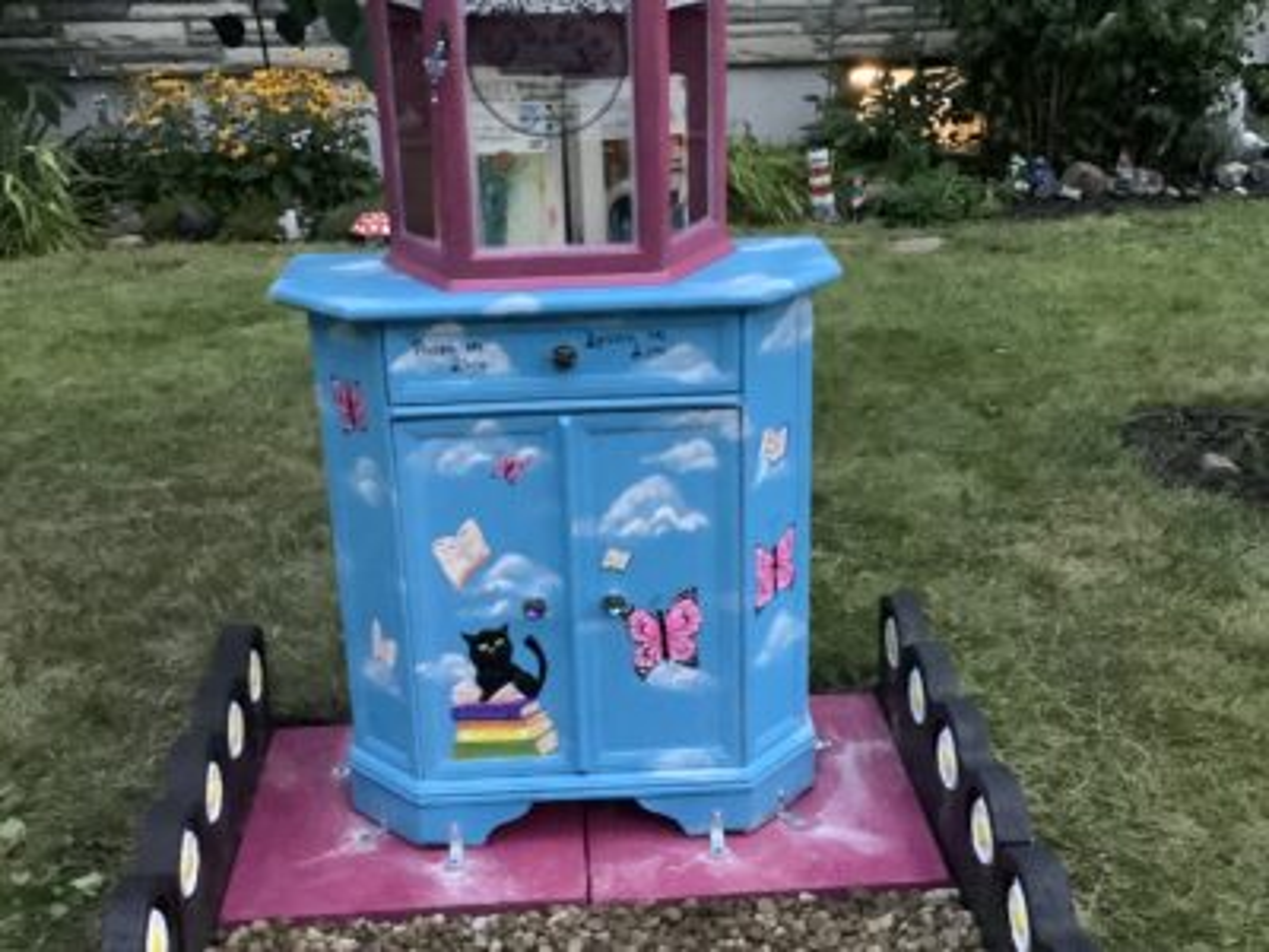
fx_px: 1136
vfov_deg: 45.4
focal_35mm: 31
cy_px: 476
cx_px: 634
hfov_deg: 58.4
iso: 640
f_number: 2.4
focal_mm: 3.3
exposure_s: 1/20
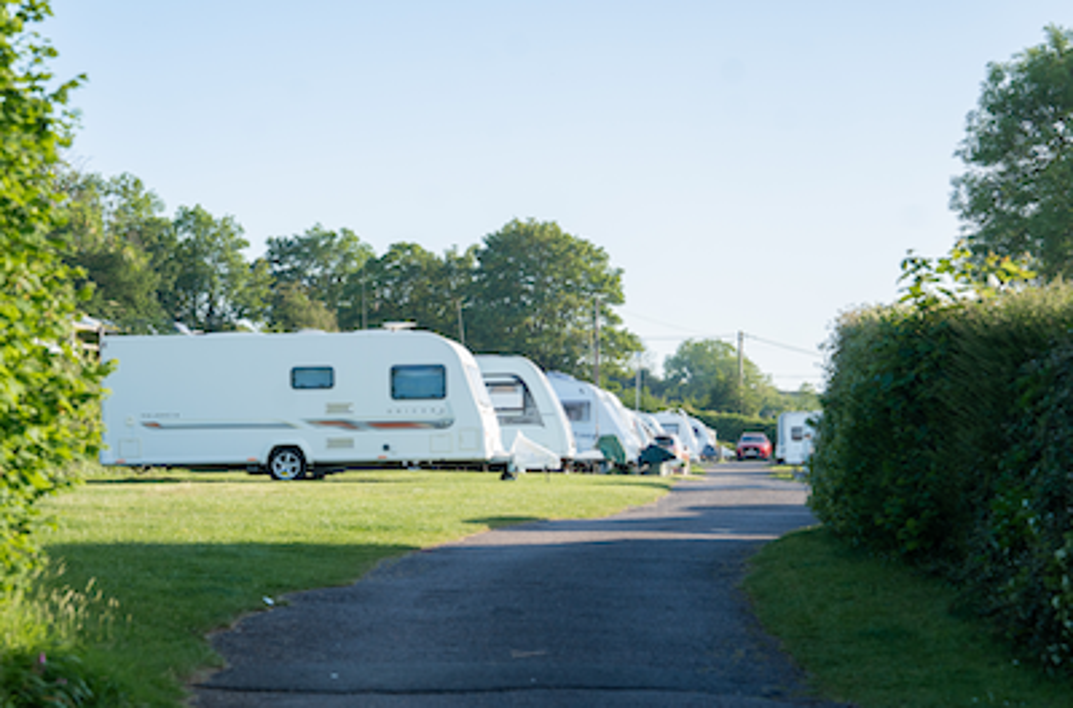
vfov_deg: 17.3
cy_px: 399
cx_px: 534
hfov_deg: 26.0
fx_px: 2327
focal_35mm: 78
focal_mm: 70
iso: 320
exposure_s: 1/1250
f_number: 4
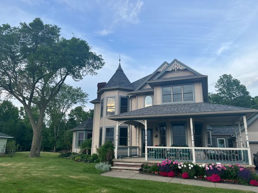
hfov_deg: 67.3
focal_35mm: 26
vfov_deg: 53.1
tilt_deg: +15.2
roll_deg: -1.5
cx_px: 129
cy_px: 96
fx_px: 194
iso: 50
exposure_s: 1/992
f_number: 1.6
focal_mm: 5.1
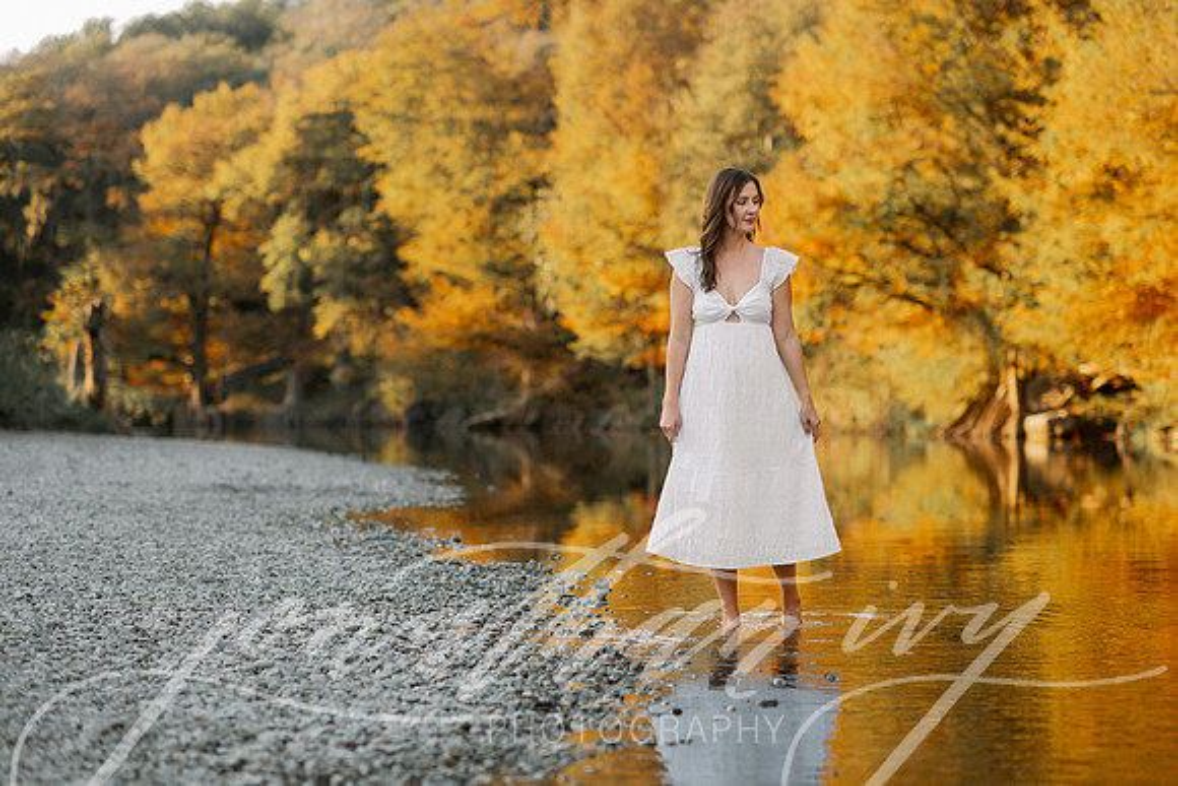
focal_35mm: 85
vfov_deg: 16.1
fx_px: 2782
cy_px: 393
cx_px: 589
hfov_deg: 23.9
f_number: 2.2
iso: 125
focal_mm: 85
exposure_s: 1/250
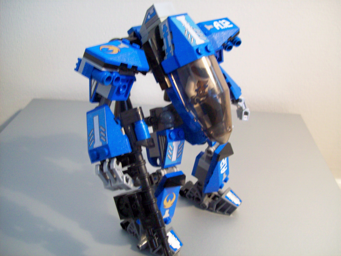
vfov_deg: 39.7
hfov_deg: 51.4
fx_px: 355
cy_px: 128
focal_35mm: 36
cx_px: 170
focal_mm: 6
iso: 191
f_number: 2.7
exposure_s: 1/8
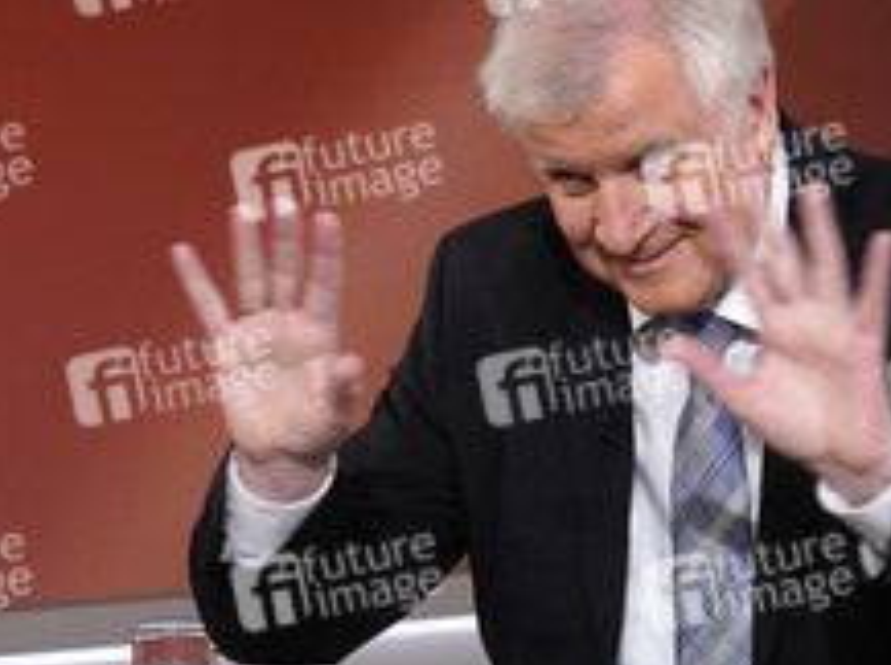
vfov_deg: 14.7
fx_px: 2570
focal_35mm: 100
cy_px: 480
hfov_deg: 19.6
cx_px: 638
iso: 1600
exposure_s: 1/125
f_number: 5.6
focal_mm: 50
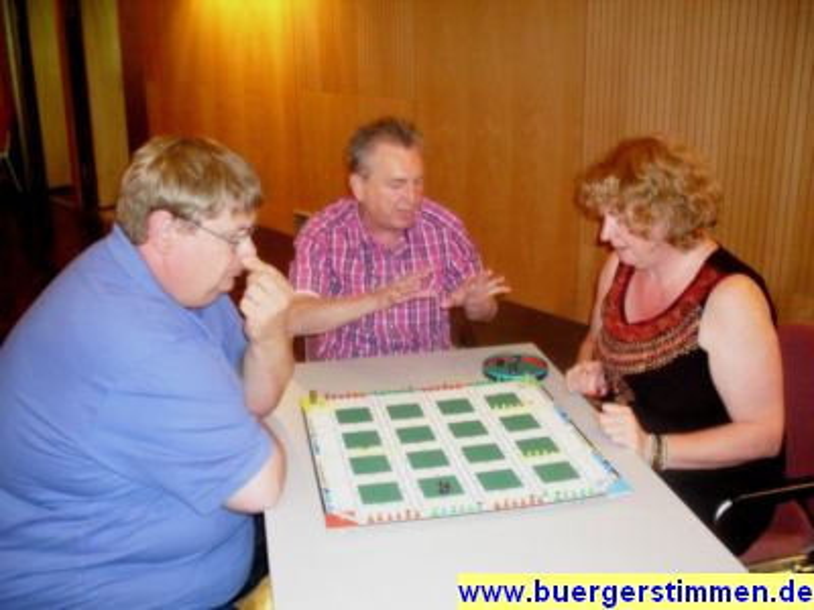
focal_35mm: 35
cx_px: 407
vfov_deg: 40.7
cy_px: 305
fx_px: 823
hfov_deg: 52.6
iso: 800
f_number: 3.2
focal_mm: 6.3
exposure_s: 1/45
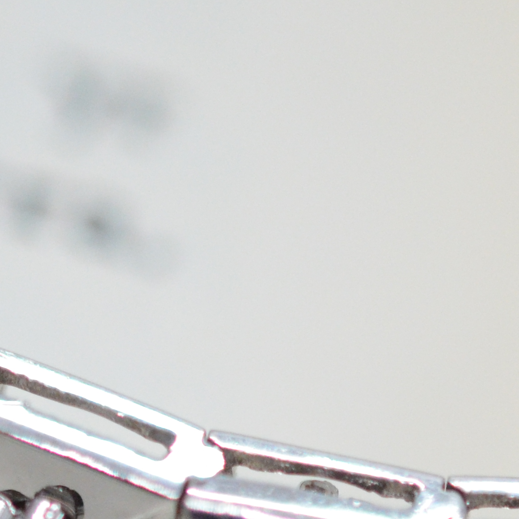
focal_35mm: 216
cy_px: 675
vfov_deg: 8.0
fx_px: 3664
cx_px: 737
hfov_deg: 8.0
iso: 2500
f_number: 4
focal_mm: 40
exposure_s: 1/2500
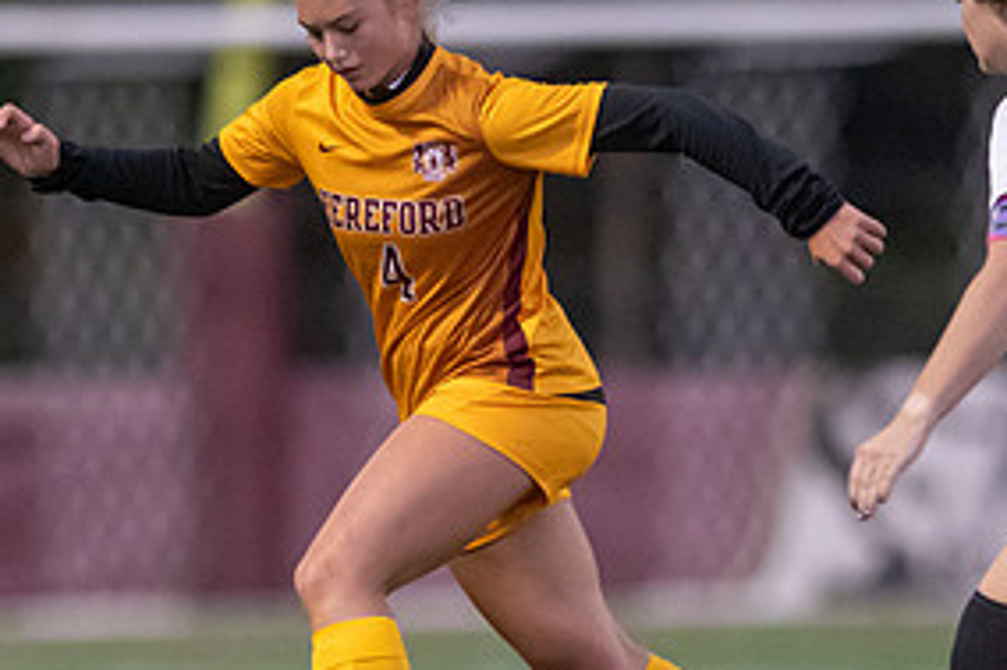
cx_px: 461
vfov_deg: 1.3
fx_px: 28905
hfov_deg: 2.0
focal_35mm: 1034
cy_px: 649
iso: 6400
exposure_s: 1/1000
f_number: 2.8
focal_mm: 300
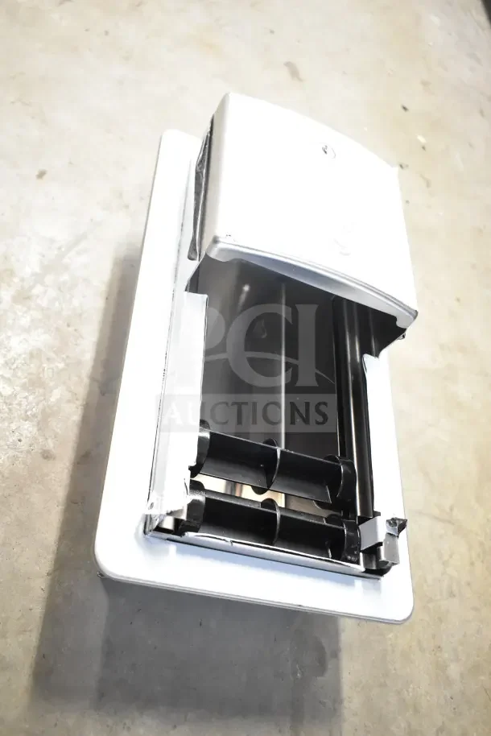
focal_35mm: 32
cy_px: 368
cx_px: 246
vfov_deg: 59.5
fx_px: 644
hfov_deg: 41.7
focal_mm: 21
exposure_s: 1/30
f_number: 3.8
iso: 3200
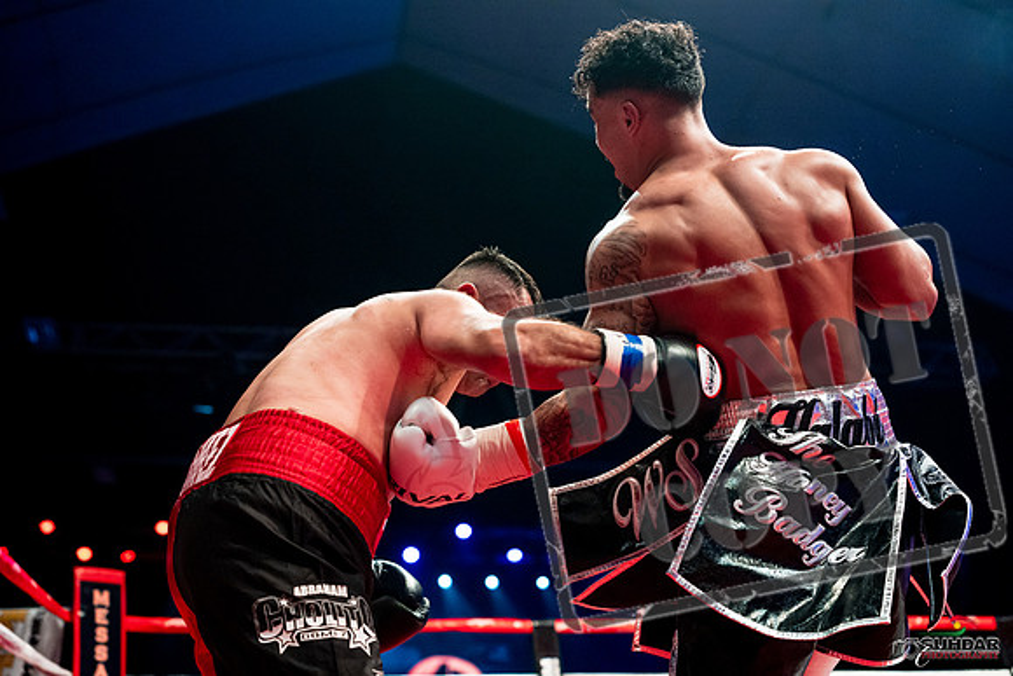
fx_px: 1407
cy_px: 338
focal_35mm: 50
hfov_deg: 39.6
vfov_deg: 27.0
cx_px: 506
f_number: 2.8
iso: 4000
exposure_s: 1/1000
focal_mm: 50
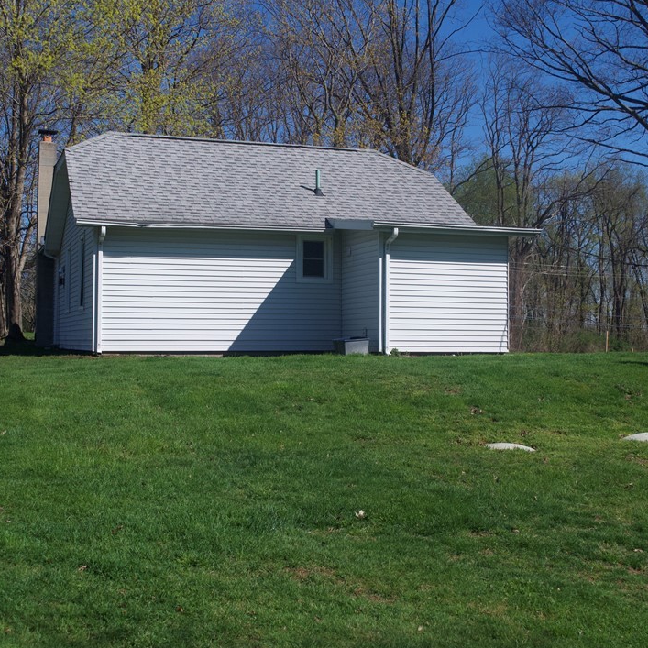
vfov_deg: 36.1
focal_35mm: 47
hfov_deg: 36.0
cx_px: 302
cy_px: 326
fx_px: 995
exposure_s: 1/8000
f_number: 5.6
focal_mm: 24
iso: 900
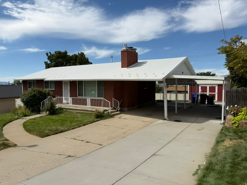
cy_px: 92
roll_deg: +0.5
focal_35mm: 24
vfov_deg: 56.8
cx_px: 124
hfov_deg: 71.6
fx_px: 171
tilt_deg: -3.1
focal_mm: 6.76
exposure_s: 1/8130
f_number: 1.78
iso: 80
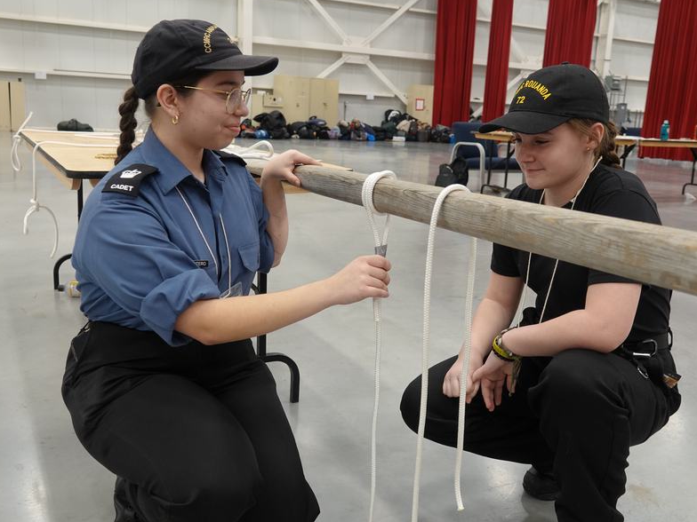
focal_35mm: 32
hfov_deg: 56.8
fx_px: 644
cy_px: 257
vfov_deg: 44.2
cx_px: 361
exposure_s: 1/30
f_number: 2.8
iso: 320
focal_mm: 10.8
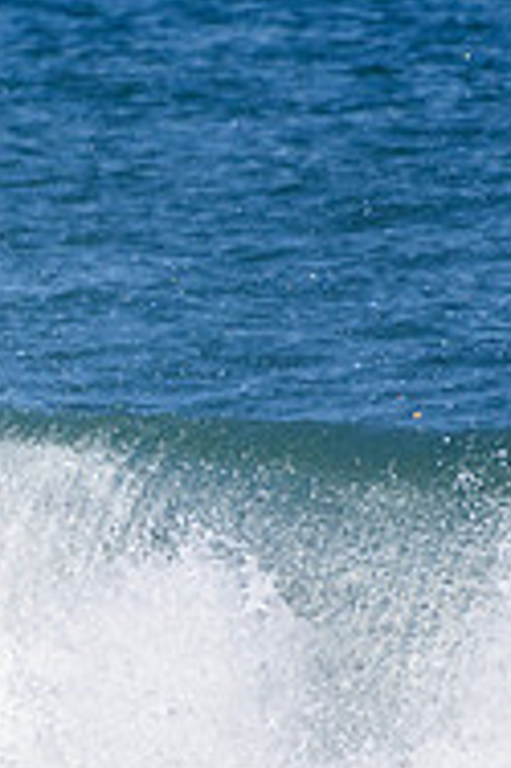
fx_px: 49441
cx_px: -646
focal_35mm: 2318
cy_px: 725
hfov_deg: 0.6
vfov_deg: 0.9
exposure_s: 1/4000
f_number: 5.6
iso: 640
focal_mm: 500
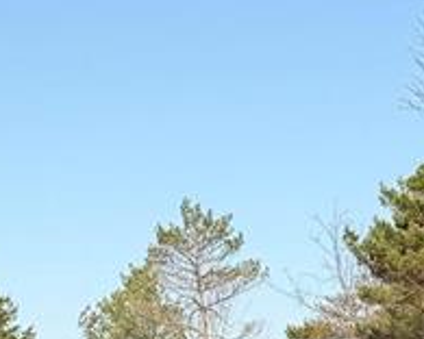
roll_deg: +0.5
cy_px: 626
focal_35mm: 123
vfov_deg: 11.5
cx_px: 148
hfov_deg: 15.6
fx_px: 1543
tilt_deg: -1.1
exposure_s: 1/2232
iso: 80
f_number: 1.78
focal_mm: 6.76
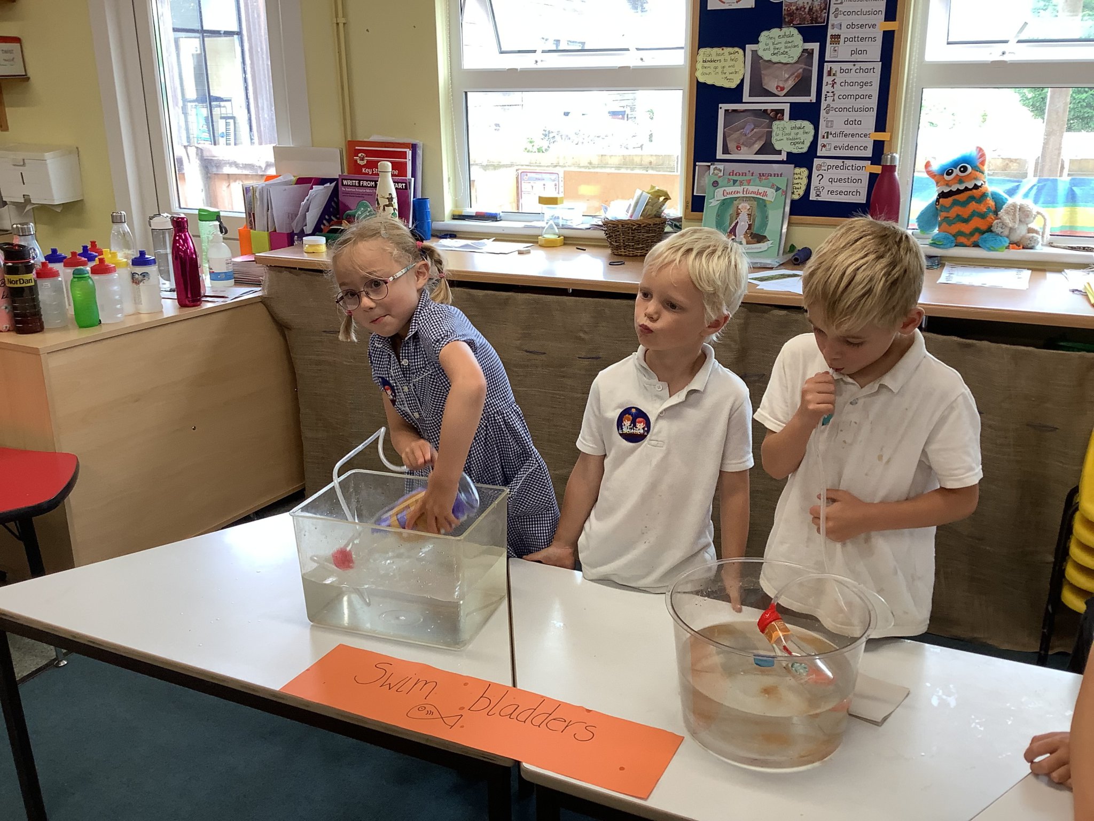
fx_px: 980
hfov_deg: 58.4
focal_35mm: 31
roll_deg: -0.5
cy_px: 410
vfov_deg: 45.4
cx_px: 547
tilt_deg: -17.5
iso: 50
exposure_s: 1/50
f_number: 2.4
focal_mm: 3.3
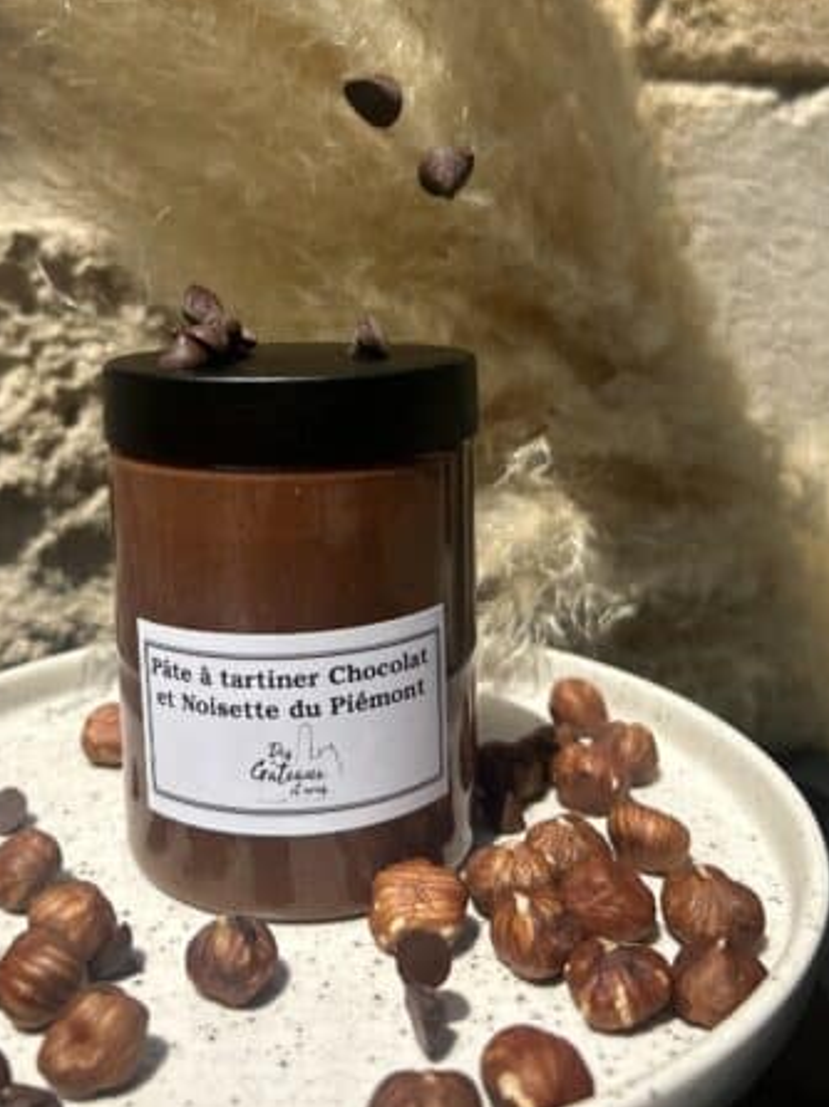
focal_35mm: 35
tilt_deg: -9.7
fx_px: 1119
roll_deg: +2.1
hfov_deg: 40.5
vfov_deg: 52.1
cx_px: 338
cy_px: 415
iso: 50
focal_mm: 5.7
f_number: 1.5
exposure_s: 1/5076
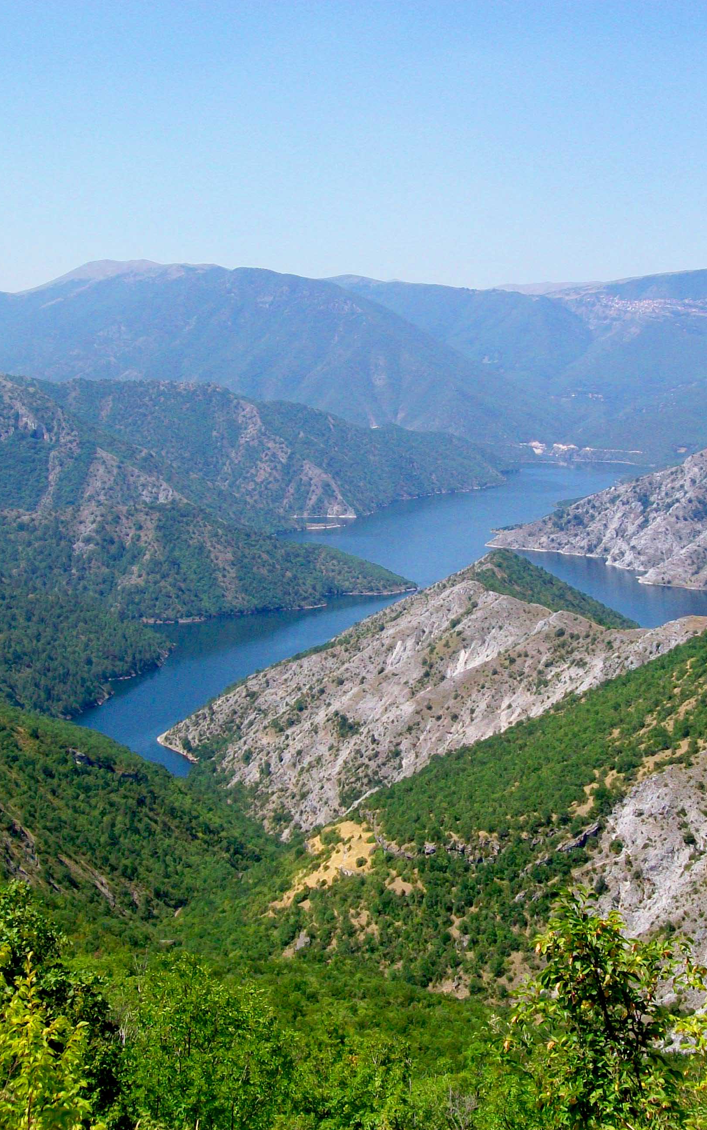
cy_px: 565
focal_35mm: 51
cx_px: 370
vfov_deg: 39.6
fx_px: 1572
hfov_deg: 25.3
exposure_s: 1/320
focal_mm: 6
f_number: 4.8
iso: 64
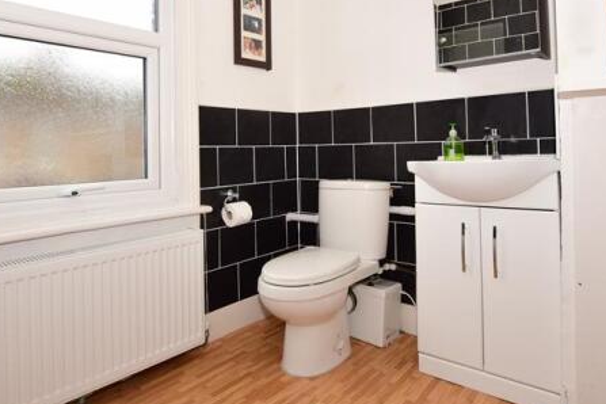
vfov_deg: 56.0
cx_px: 298
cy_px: 135
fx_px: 370
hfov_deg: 78.6
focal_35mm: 22
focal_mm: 10
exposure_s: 1/100
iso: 400
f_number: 5.6
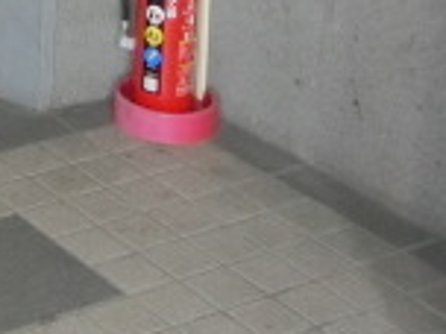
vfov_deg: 10.8
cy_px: -331
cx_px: -320
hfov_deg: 14.1
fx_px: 1623
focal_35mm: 126
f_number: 3.5
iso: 400
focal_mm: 5.36
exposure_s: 1/30
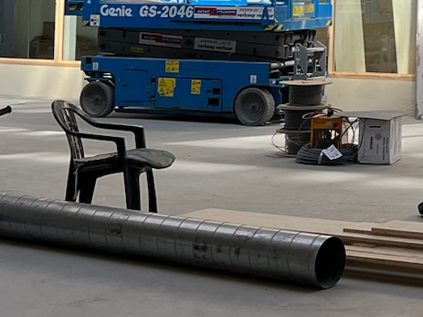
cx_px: 561
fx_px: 1405
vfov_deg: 12.4
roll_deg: -0.4
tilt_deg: +2.9
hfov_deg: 16.2
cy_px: -124
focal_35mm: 115
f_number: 1.5
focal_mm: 5.7
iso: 50
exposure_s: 1/1252
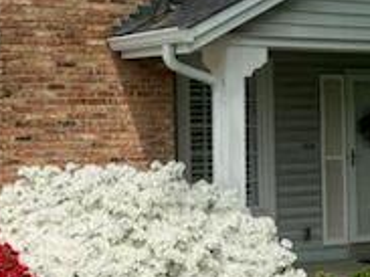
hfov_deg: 21.5
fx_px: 972
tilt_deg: +1.1
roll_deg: +0.8
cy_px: 79
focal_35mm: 91
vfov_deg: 16.2
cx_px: 129
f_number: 1.5
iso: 50
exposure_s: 1/4274
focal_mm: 5.7
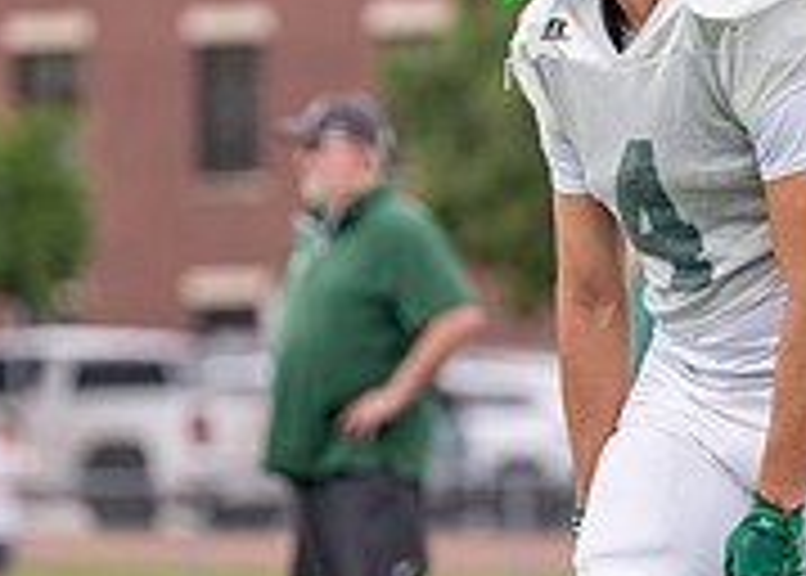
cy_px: 400
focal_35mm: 542
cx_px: 657
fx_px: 12412
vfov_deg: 2.7
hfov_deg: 3.7
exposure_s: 1/2500
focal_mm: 151
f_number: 2.8
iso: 250
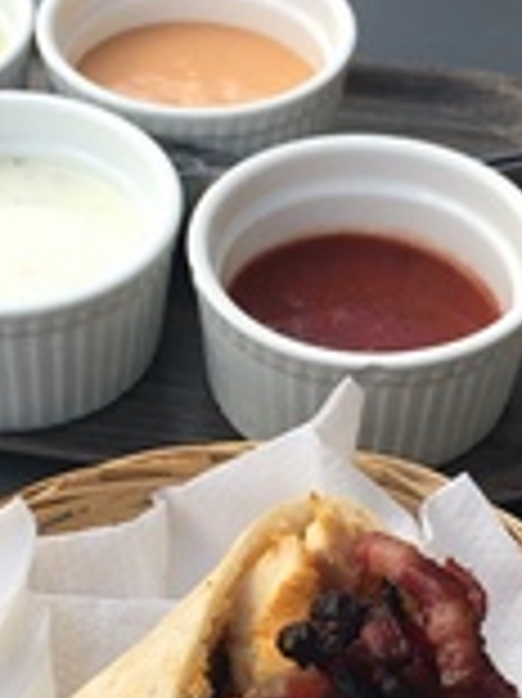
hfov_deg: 19.6
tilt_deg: -43.3
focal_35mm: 75
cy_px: 504
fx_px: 1510
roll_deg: -4.1
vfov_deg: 25.8
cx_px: 256
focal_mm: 4.15
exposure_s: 1/377
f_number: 2.2
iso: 25
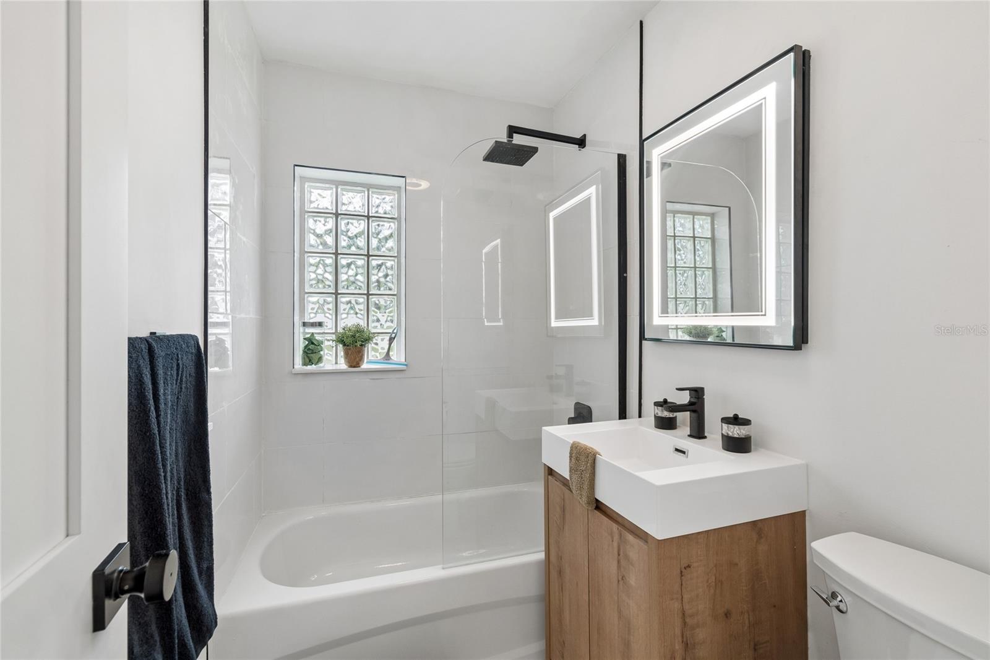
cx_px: 495
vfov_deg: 77.3
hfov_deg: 100.4
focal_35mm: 15
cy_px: 330
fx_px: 412
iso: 100
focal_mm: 10
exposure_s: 1/10
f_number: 7.1
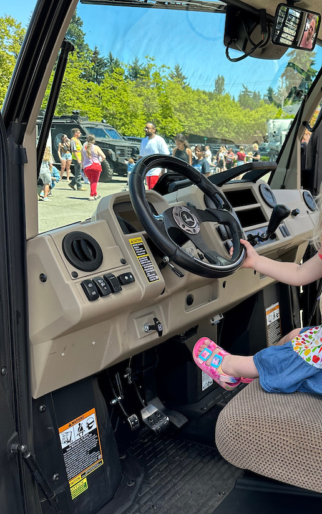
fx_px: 519
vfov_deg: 52.6
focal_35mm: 37
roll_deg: -2.5
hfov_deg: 33.1
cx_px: 275
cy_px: 290
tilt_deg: -12.6
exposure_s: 1/667
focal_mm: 6.86
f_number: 1.78
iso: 80
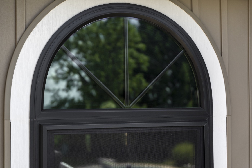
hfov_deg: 34.5
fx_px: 405
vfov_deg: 23.4
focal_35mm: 58
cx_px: 126
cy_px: 84
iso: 100
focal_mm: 57.9
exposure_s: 1/1600
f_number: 2.8
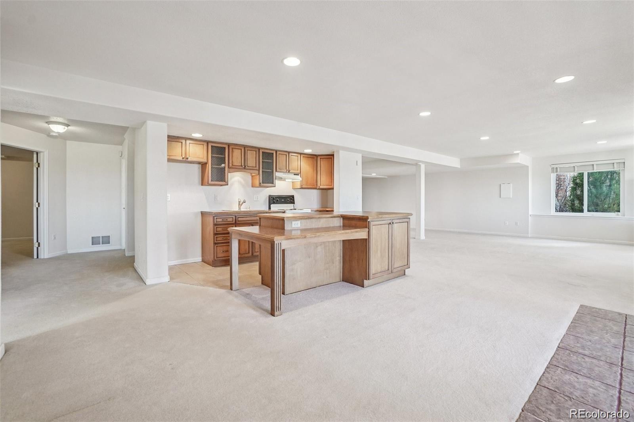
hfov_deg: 100.4
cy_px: 211
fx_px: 264
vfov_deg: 77.3
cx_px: 317
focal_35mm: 15
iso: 400
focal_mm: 10
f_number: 8
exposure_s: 1/13
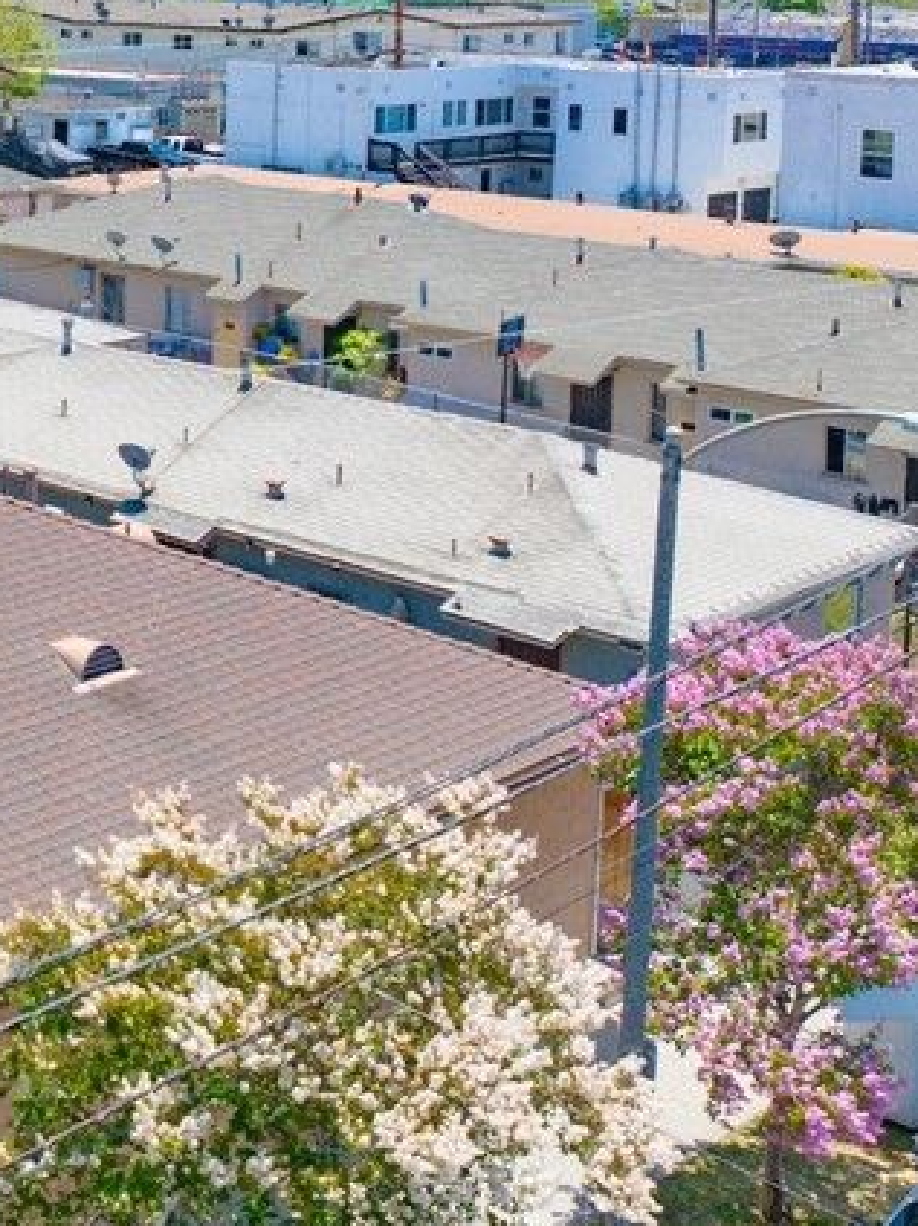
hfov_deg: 22.3
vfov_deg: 32.6
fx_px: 2052
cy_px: 301
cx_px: -313
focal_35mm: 58
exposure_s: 1/2000
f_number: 2.8
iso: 110
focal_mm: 12.29
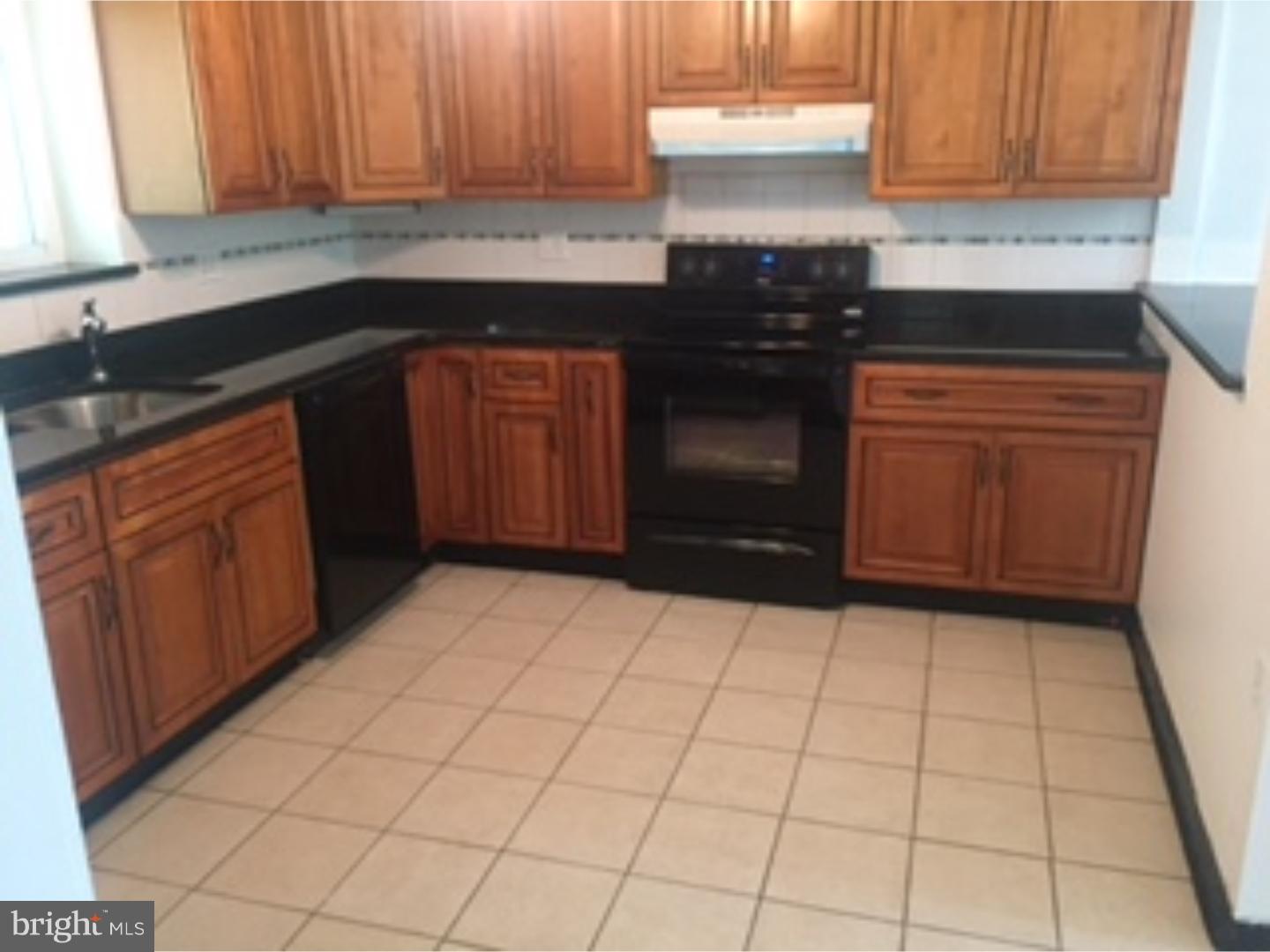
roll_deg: +0.4
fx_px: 1064
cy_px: 476
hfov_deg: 61.7
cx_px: 635
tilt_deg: -16.7
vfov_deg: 48.2
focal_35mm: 29
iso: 250
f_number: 2.2
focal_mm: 4.15
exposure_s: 1/20
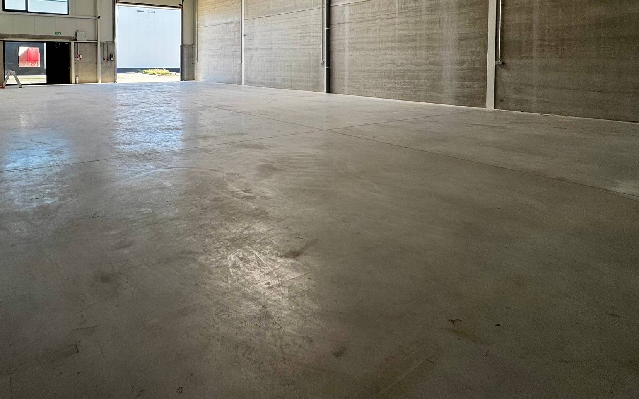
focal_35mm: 23
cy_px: 73
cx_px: 244
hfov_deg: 76.0
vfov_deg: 49.5
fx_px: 400
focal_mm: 2.22
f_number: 2.2
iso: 40
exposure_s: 1/106
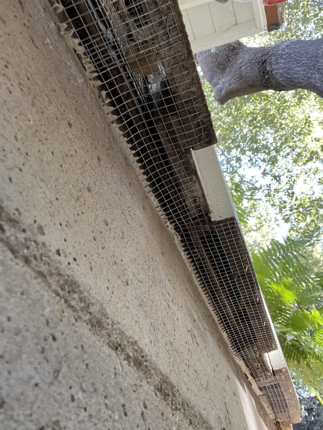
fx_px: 373
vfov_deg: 60.0
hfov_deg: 46.8
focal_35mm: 30
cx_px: 162
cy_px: 215
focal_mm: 2.71
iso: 200
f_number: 2.2
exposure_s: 1/60
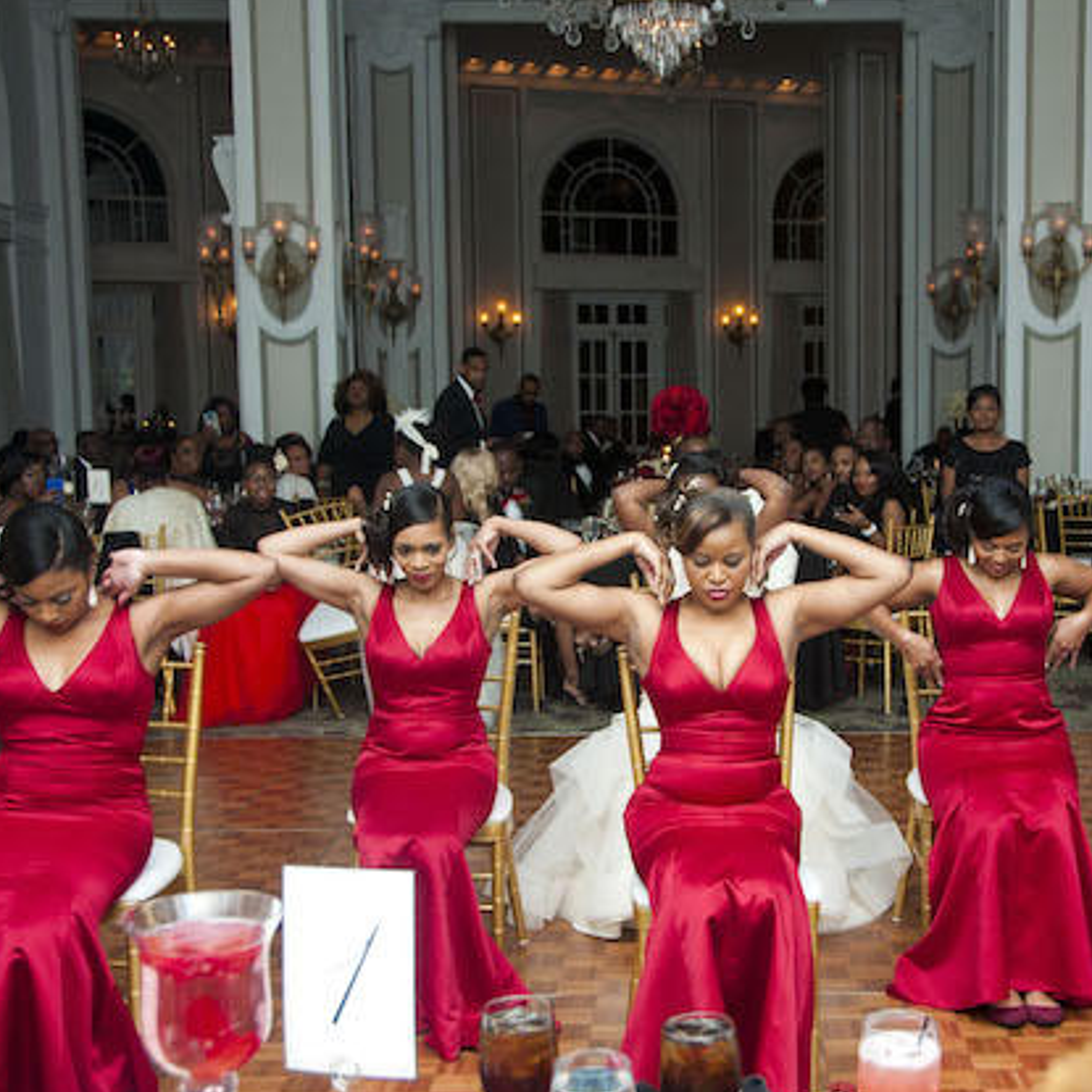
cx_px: 724
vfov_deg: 33.4
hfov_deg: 33.1
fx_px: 1820
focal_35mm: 51
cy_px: 549
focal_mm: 26
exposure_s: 1/160
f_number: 4
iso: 800
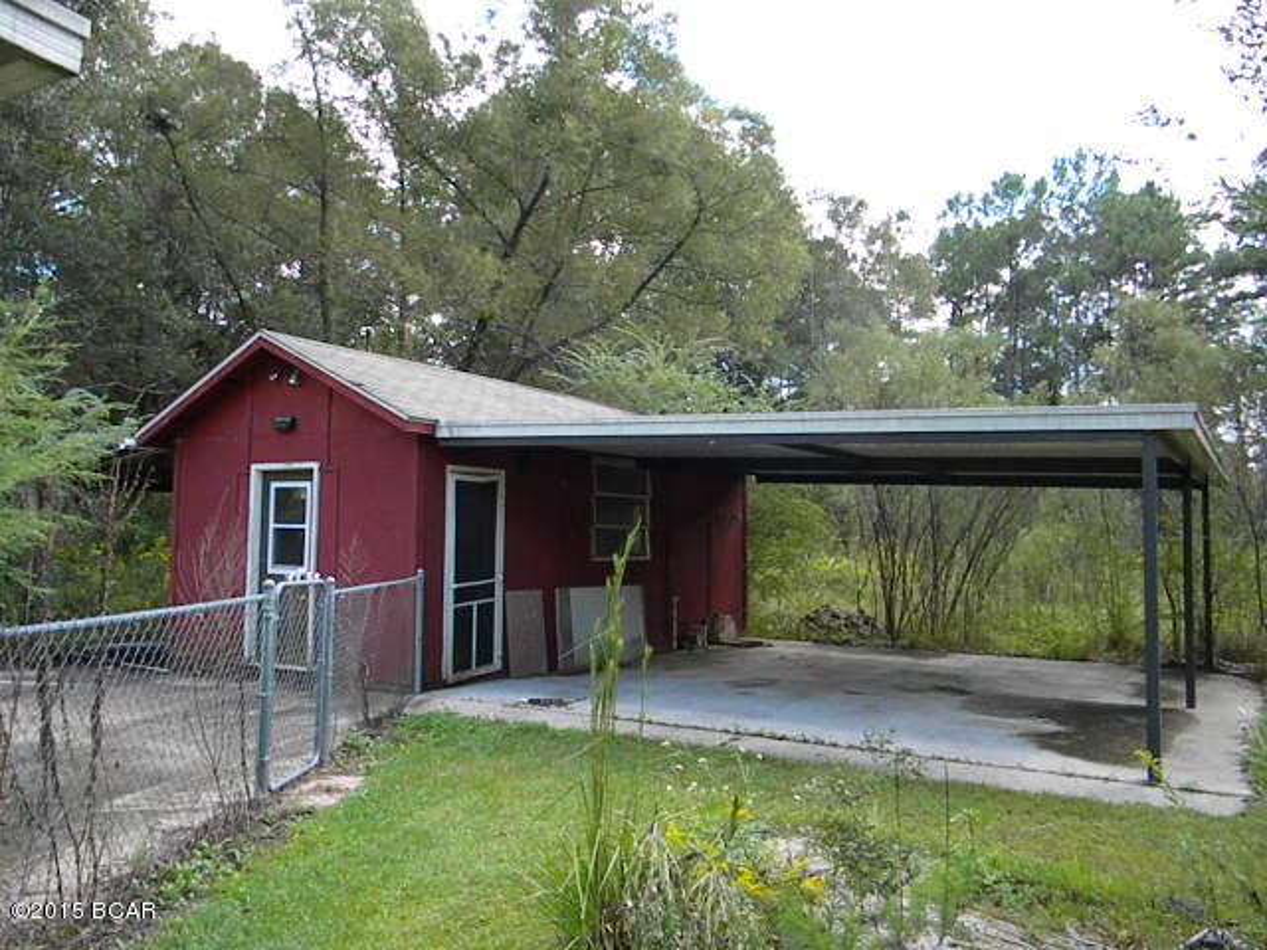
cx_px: 634
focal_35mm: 28
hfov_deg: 63.4
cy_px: 475
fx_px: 1025
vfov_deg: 49.7
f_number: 3.5
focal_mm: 5
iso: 720
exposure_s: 1/928
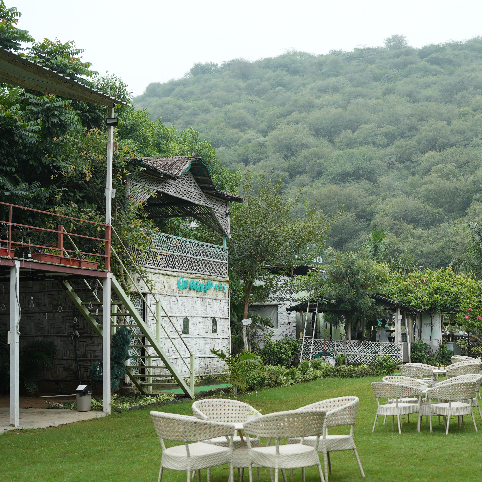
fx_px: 992
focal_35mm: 63
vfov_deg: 27.1
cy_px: 322
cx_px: 347
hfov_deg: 27.0
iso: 160
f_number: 2.5
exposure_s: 1/400
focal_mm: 35
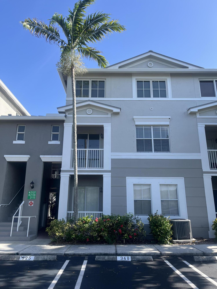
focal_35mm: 26
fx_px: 217
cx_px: 108
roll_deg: -1.2
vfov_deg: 67.3
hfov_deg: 53.1
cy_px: 144
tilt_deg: +14.9
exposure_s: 1/1497
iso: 50
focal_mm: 5.1
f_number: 1.6
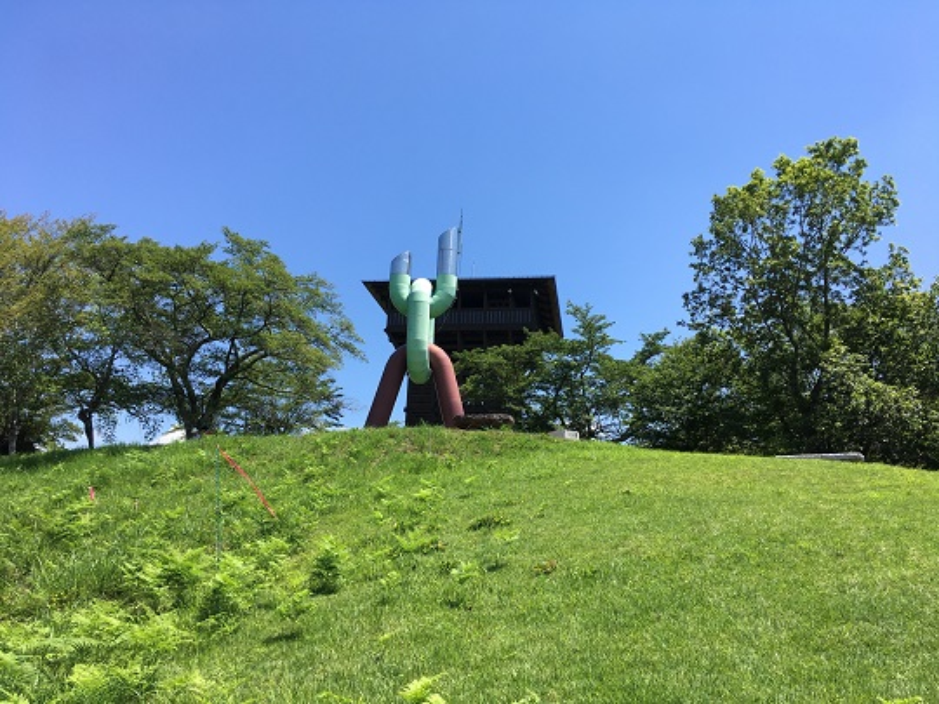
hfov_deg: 61.7
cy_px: 352
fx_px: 787
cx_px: 470
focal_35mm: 29
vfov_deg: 48.2
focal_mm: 4.15
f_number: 2.2
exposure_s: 1/938
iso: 25
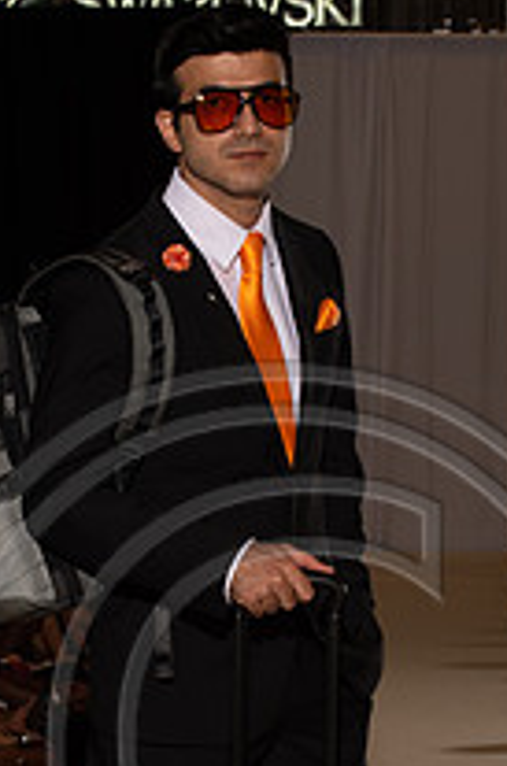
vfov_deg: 11.7
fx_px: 3694
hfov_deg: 7.9
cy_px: 733
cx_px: 283
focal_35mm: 174
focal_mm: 80
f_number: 9
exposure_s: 1/250
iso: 800
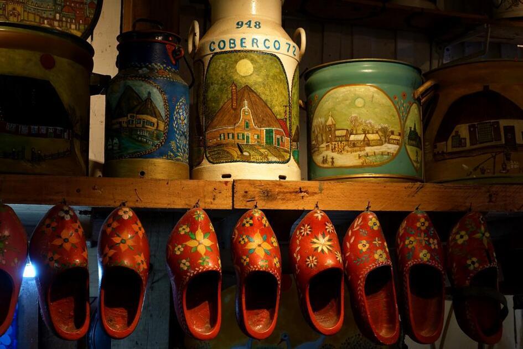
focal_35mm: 53
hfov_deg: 37.5
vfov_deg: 25.5
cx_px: 262
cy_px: 174
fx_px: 770
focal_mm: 19.29
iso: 400
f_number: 2.8
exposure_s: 1/60
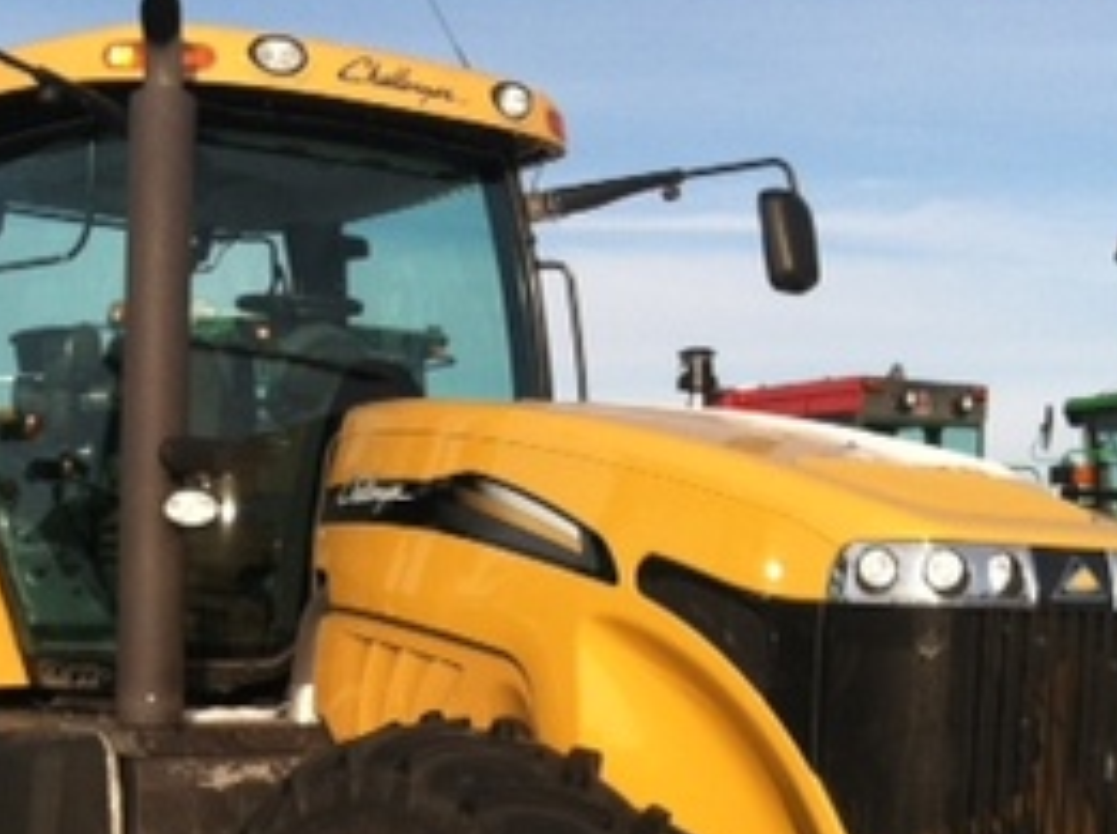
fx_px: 2352
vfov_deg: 19.8
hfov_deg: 26.5
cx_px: 359
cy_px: 736
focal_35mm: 73
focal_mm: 3.85
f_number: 2.8
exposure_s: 1/938
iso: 80
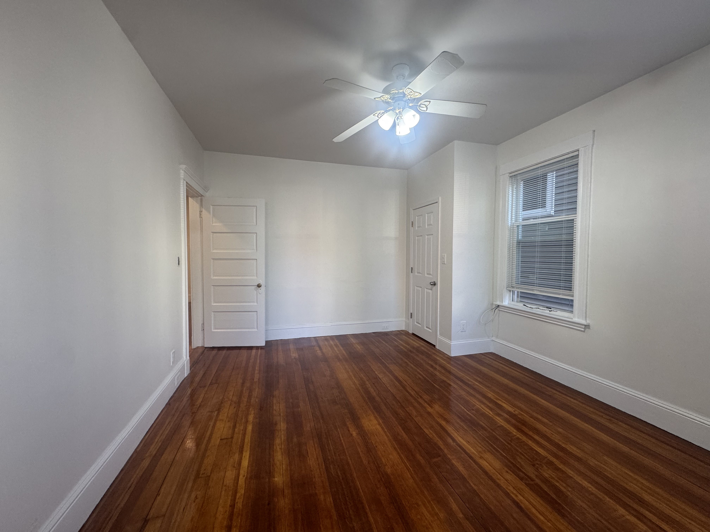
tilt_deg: -1.4
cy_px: 266
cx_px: 355
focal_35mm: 14
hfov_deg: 102.1
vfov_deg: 85.7
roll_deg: -0.1
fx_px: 287
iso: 200
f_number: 2.2
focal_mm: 2.22
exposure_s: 1/120
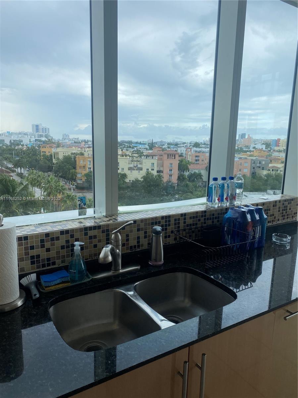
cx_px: 149
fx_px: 298
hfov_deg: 53.1
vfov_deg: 67.3
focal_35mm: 26
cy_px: 199
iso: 32
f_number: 1.8
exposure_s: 1/405
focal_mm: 4.25
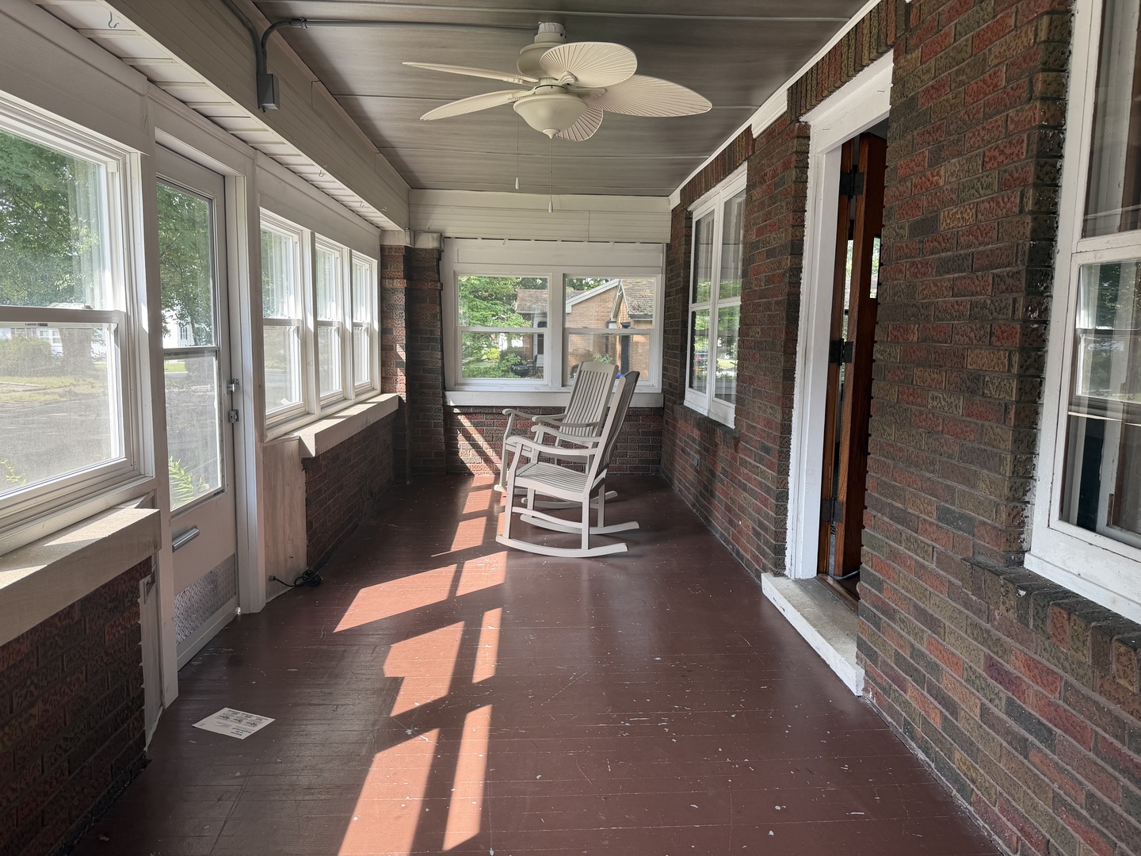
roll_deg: -0.8
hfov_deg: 71.6
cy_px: 428
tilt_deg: -7.2
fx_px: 791
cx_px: 570
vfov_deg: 56.8
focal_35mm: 24
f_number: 1.78
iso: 80
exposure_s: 1/173
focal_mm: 6.76
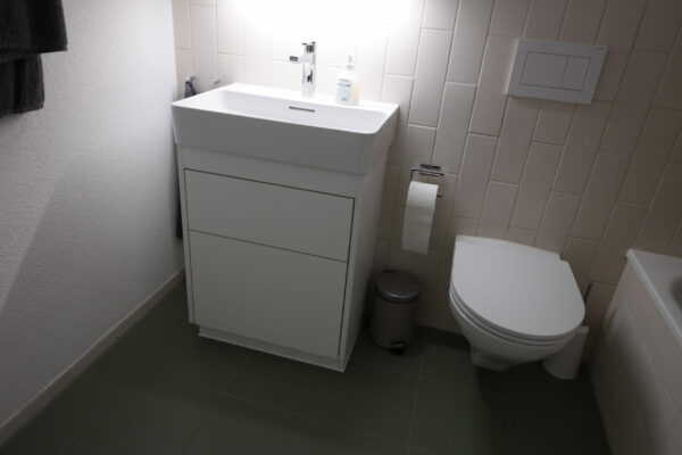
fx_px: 455
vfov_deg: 53.1
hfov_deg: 73.7
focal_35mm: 24
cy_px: 228
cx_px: 341
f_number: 2.4
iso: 200
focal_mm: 16
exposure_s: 1/60
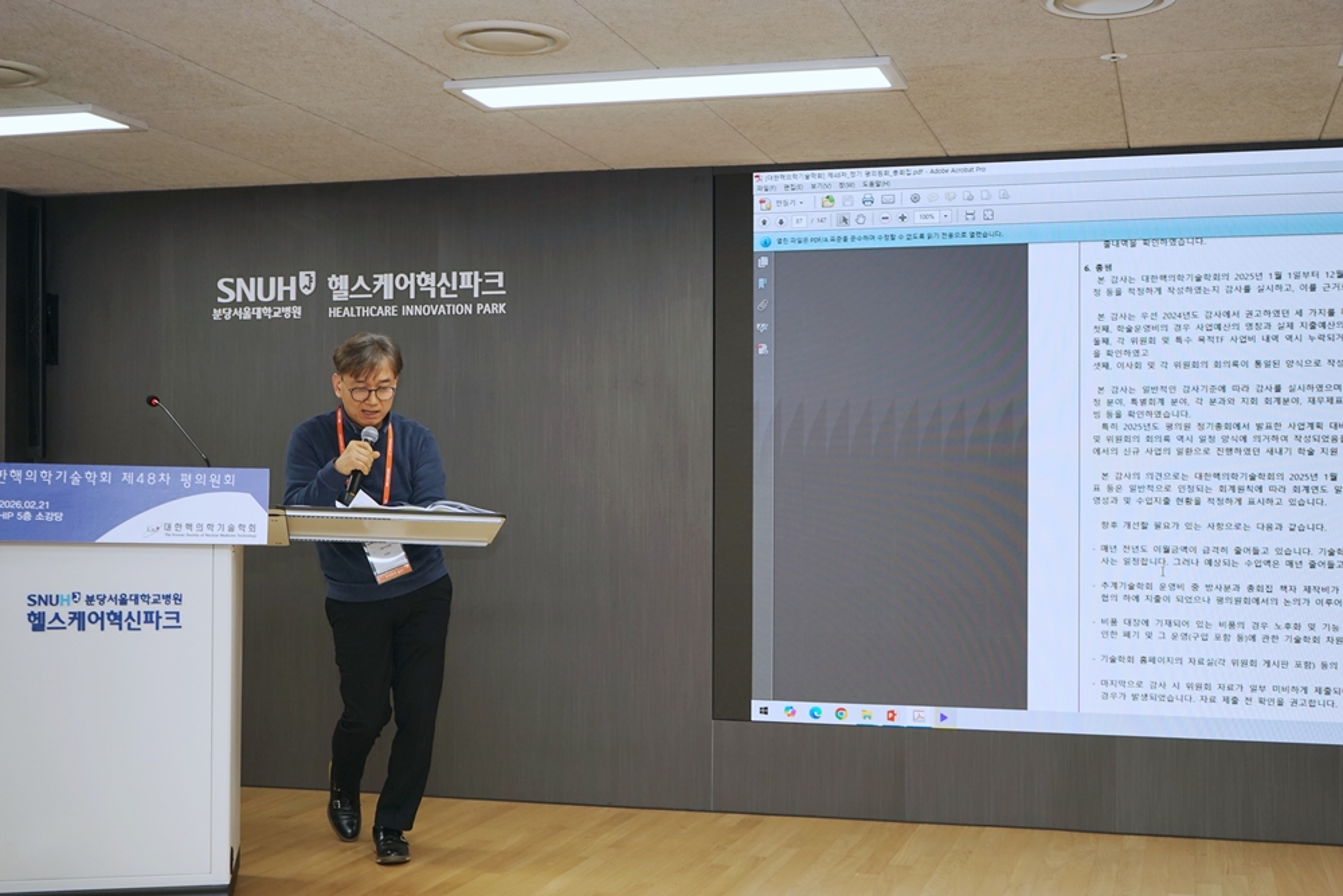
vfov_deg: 29.9
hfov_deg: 43.6
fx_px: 1679
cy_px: 448
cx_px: 672
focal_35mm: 45
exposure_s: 1/80
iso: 400
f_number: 6.3
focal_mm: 45
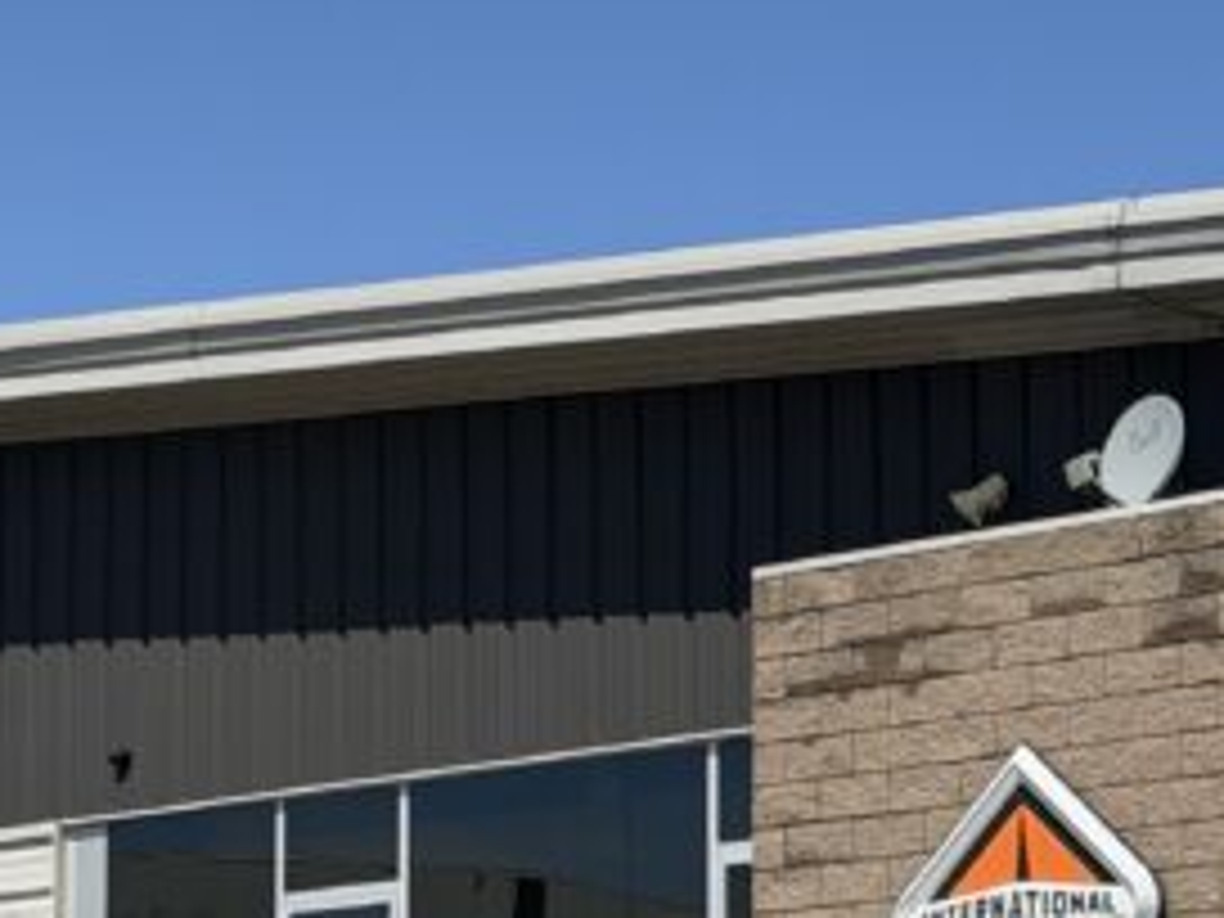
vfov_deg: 12.9
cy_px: 994
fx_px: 3996
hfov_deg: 17.3
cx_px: 216
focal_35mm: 113
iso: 64
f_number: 1.78
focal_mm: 6.76
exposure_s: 1/7143
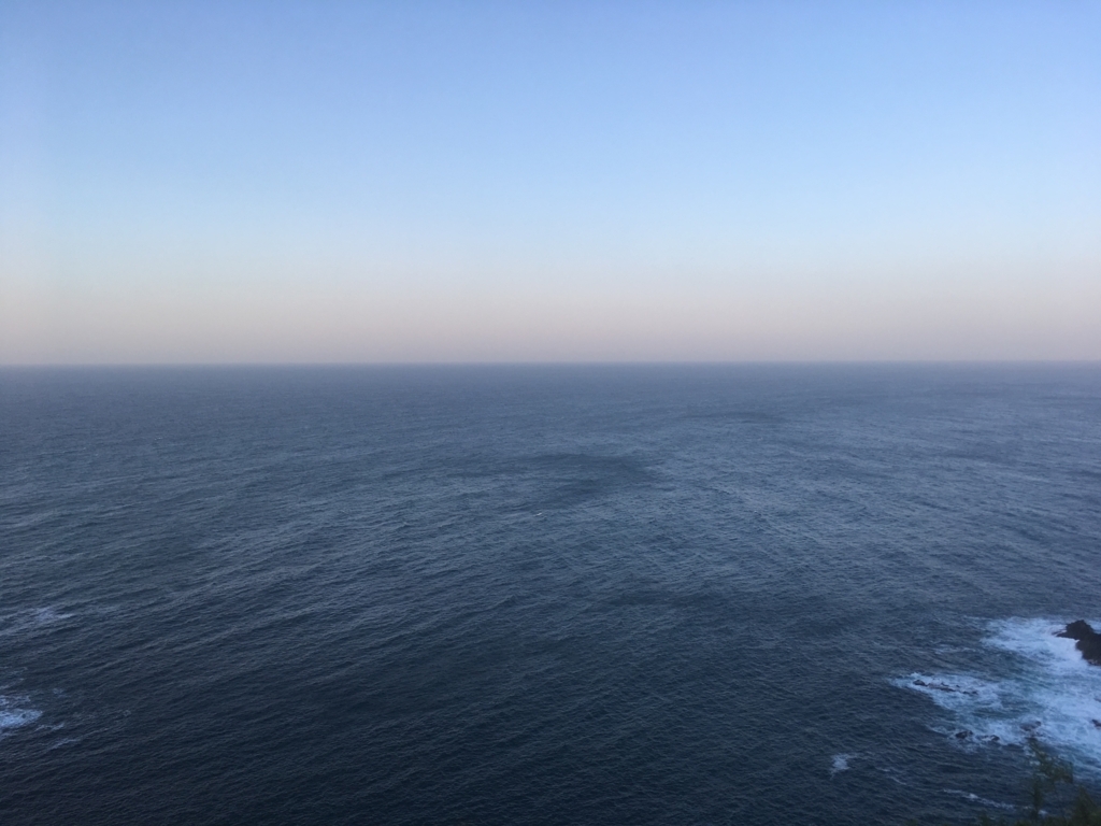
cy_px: 413
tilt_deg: -2.9
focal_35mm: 29
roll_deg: +1.0
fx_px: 922
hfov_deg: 61.7
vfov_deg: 48.2
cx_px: 550
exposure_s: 1/407
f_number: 2.2
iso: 25
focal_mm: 4.15
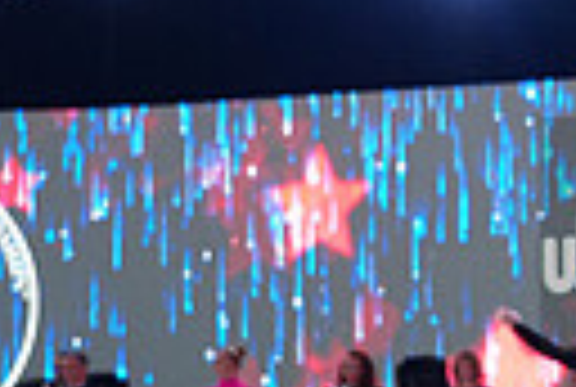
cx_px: 1030
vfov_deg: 9.3
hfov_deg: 12.6
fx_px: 2390
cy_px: 236
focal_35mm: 149
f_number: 4
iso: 1600
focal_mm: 33
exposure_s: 1/500
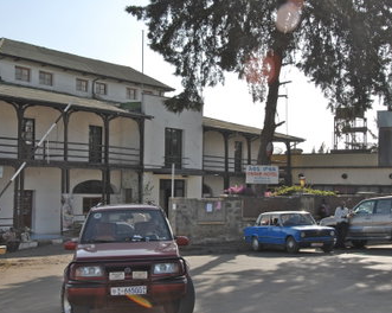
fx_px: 672
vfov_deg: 26.2
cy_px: 158
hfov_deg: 32.5
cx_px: 211
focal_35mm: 58
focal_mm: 34
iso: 100
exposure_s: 1/250
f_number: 8
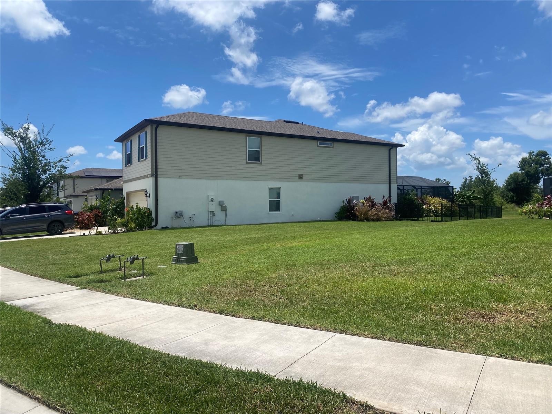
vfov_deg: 53.1
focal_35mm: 26
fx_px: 415
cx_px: 276
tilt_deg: +2.2
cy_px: 207
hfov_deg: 67.3
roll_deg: +0.3
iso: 32
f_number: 1.8
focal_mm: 4.25
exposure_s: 1/5236
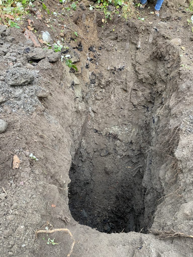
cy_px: 128
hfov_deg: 53.1
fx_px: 193
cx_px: 96
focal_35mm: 26
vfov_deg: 67.3
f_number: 1.8
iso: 160
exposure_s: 1/60
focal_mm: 4.25
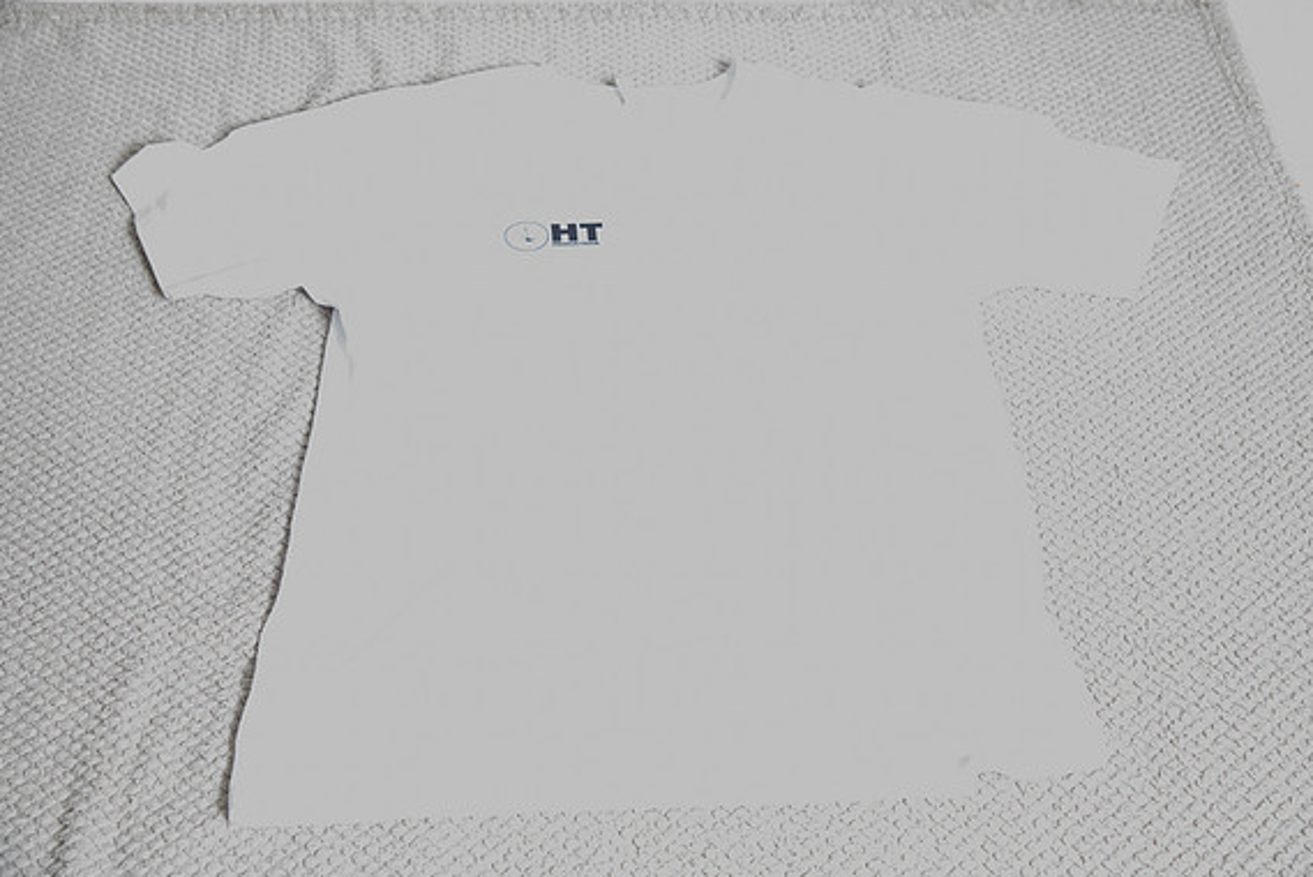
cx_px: 660
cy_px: 434
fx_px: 2043
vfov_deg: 24.2
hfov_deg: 35.6
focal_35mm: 56
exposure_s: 1/125
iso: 2500
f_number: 5.6
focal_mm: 55
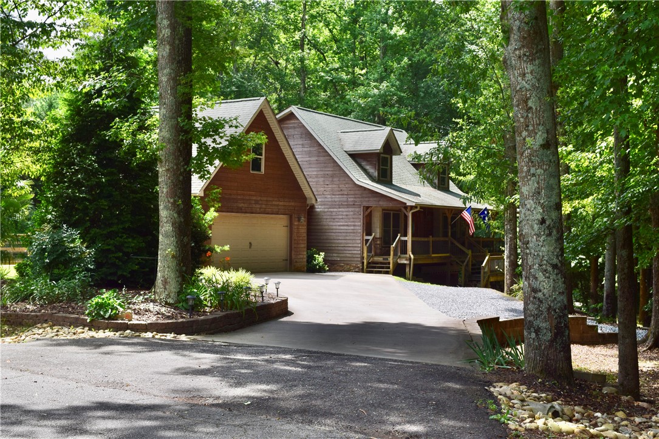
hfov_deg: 38.9
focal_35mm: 51
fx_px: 933
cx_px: 330
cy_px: 220
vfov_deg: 26.5
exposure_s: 1/320
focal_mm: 34
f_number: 10
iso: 400
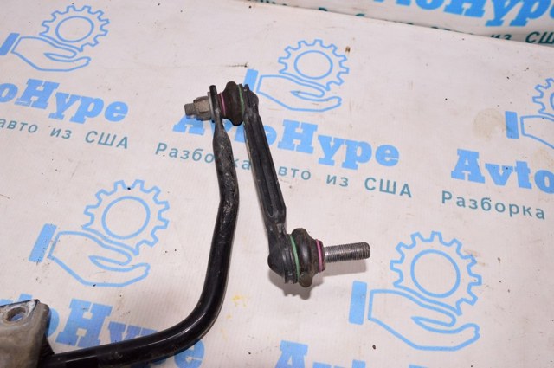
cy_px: 184
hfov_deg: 59.6
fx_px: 484
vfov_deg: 41.6
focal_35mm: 32
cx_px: 277
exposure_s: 1/160
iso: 1600
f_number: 8
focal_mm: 21
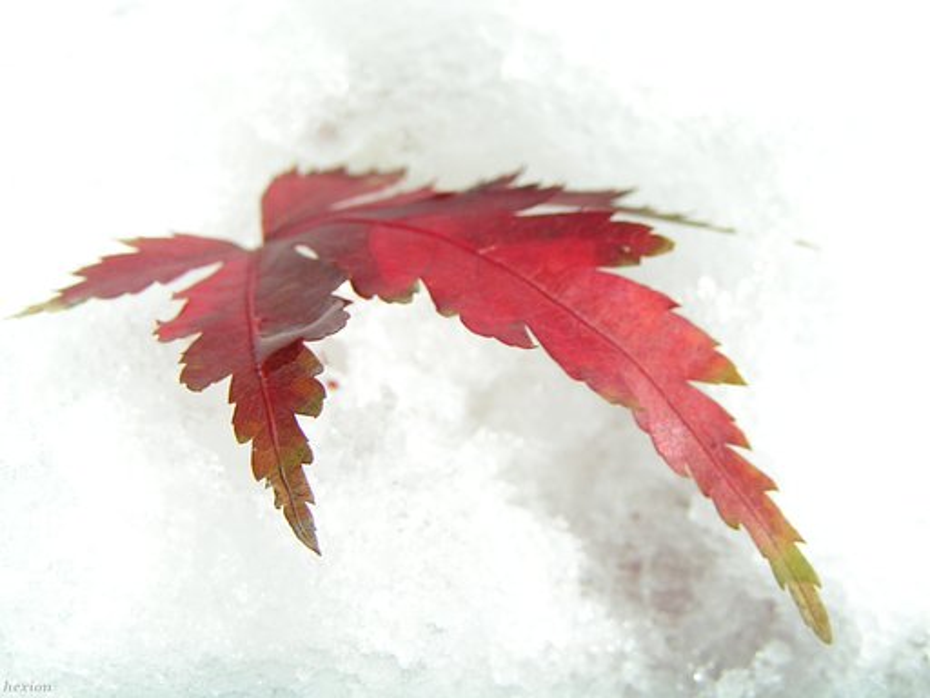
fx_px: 1693
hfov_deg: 30.7
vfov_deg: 23.3
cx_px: 465
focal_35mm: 63
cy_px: 349
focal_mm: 9.7
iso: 50
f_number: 6.3
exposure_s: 1/250
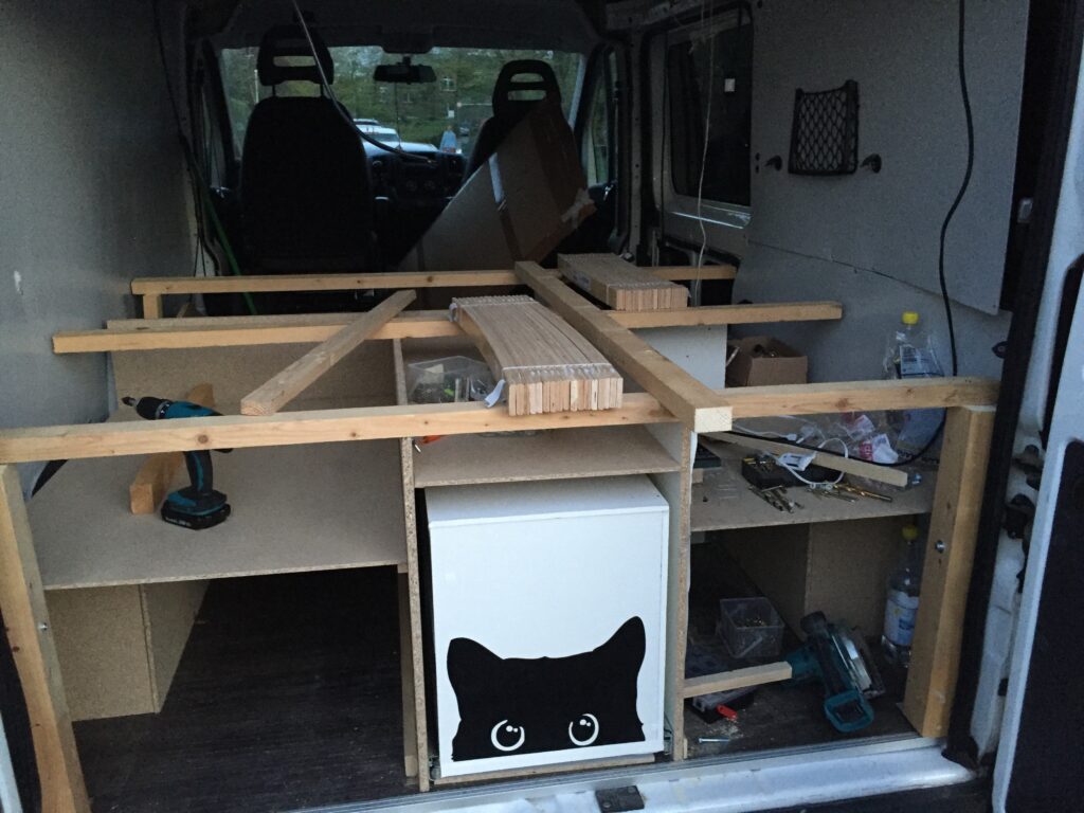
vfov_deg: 48.2
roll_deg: +0.2
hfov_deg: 61.7
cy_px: 406
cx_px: 542
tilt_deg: -15.5
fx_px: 908
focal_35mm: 29
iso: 250
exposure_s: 1/20
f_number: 2.2
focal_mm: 4.15
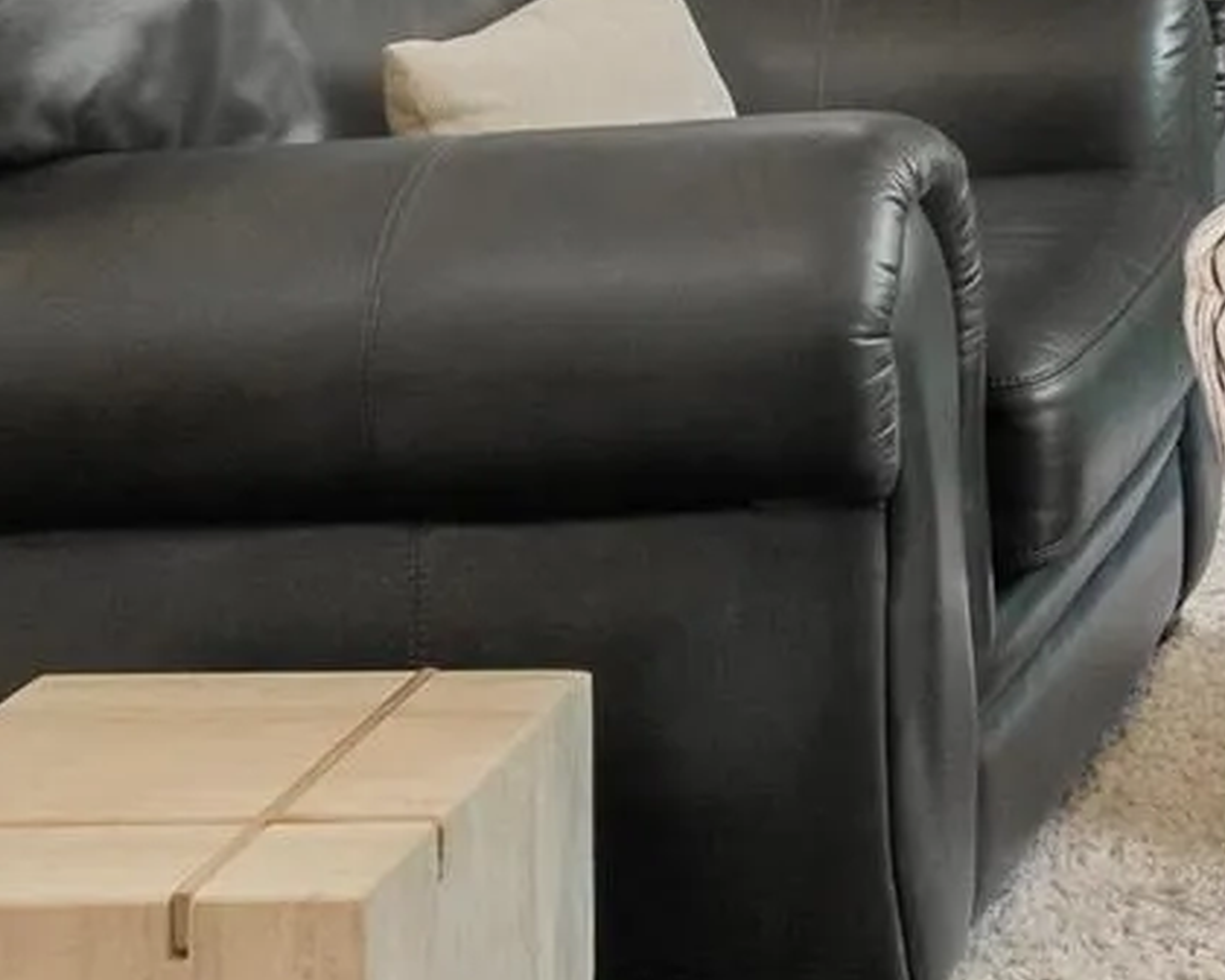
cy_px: -720
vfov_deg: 13.6
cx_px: 2062
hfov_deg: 16.3
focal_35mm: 103
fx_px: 3734
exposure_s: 1
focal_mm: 10
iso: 400
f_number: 7.1
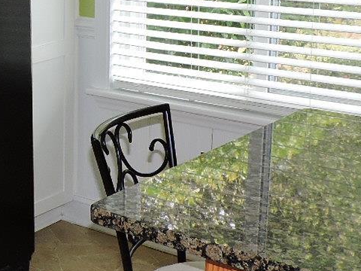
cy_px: 45
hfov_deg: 22.4
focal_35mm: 80
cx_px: -80
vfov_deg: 18.2
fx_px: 834
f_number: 3
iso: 200
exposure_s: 1/30
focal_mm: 4.3
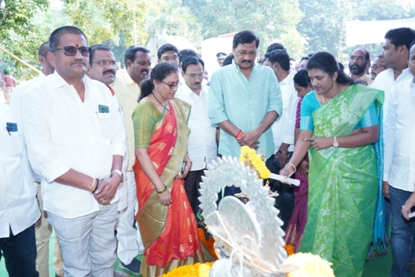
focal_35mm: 28
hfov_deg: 65.5
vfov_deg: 46.4
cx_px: 208
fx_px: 323
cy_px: 138
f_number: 6.3
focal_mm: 28
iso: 800
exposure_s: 1/125
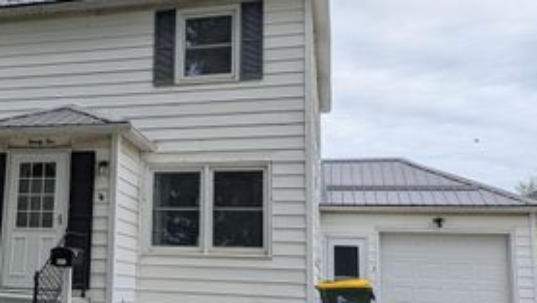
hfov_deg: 41.8
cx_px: 106
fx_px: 670
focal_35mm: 47
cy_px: 178
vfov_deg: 25.5
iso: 47
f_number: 1.85
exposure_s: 1/2309
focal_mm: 6.81
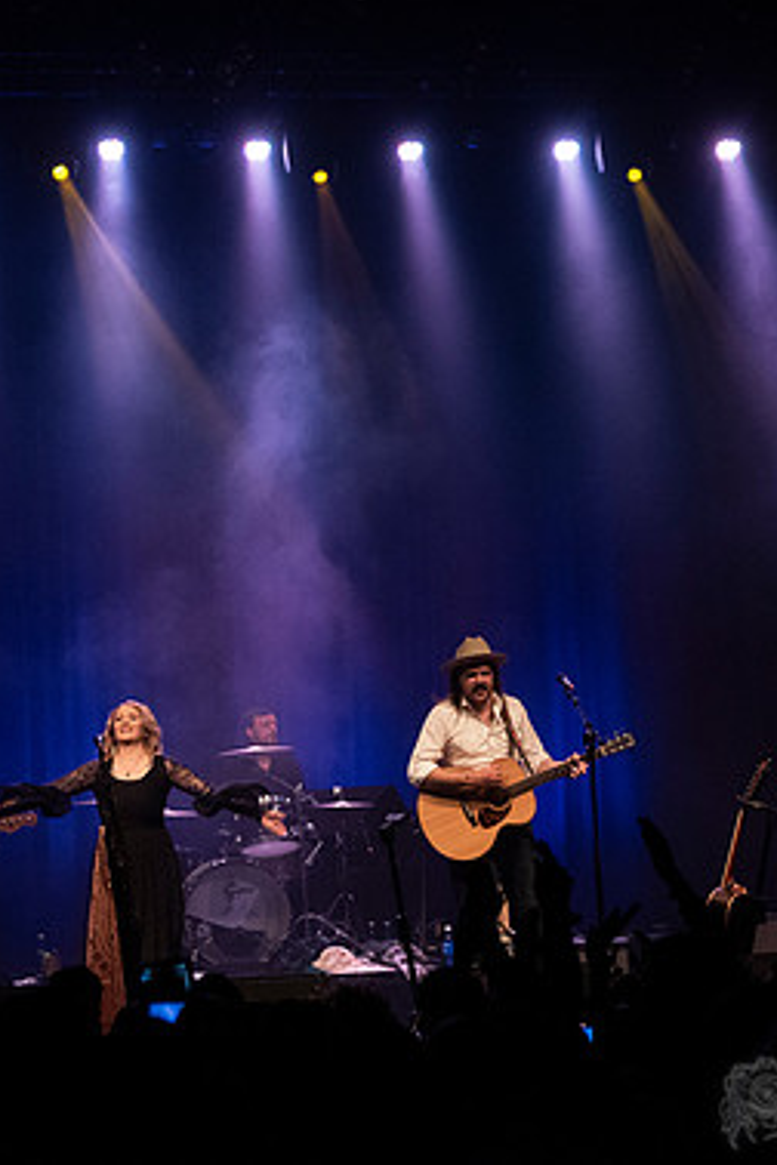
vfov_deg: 24.5
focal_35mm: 83
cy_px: 543
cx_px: 249
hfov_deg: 16.4
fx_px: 2687
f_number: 3.2
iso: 2500
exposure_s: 1/160
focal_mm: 50
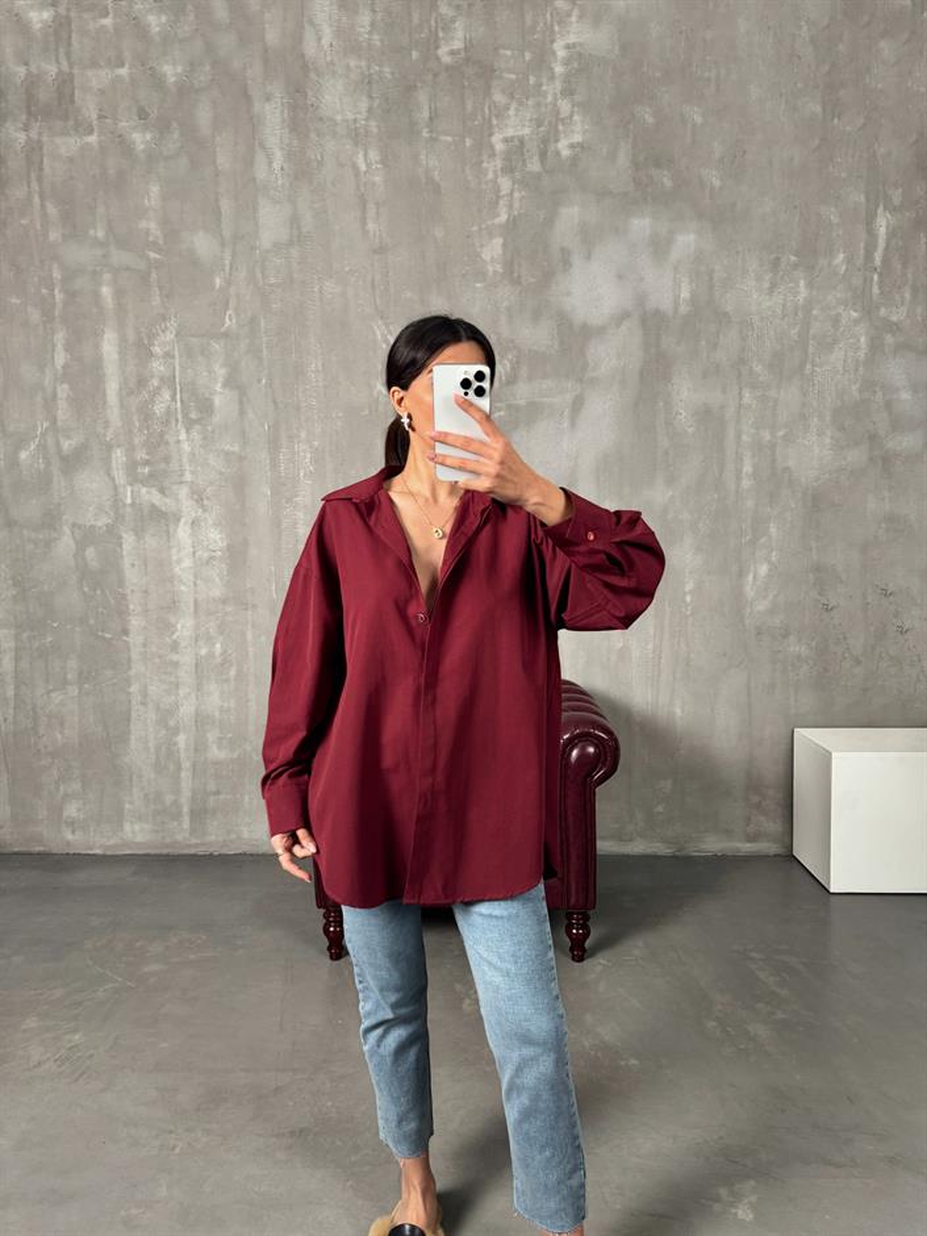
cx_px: 464
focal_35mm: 24
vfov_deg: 71.6
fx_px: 857
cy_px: 618
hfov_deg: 56.8
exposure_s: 1/115
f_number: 1.78
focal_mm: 6.76
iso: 200
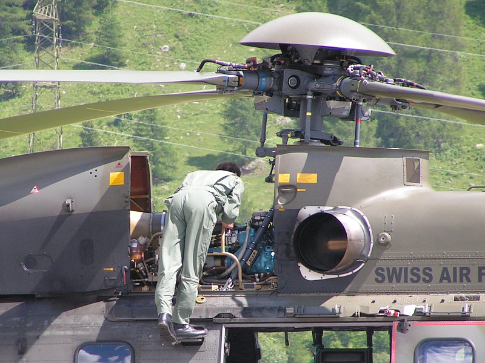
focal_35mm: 380
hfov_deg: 5.2
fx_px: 5324
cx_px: 242
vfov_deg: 3.9
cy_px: 182
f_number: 3.7
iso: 80
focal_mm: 63
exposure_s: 1/400
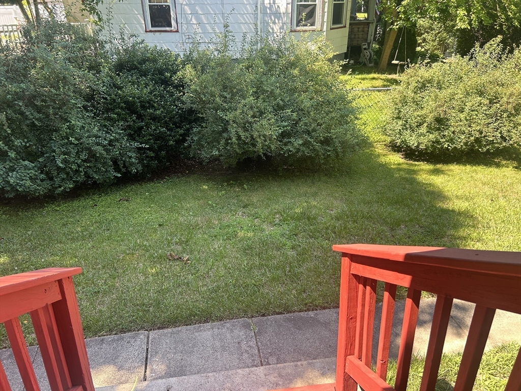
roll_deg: +1.2
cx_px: 260
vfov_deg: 53.1
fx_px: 391
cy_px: 196
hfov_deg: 67.3
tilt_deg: -26.7
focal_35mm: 26
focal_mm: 5.7
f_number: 1.5
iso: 50
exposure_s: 1/309
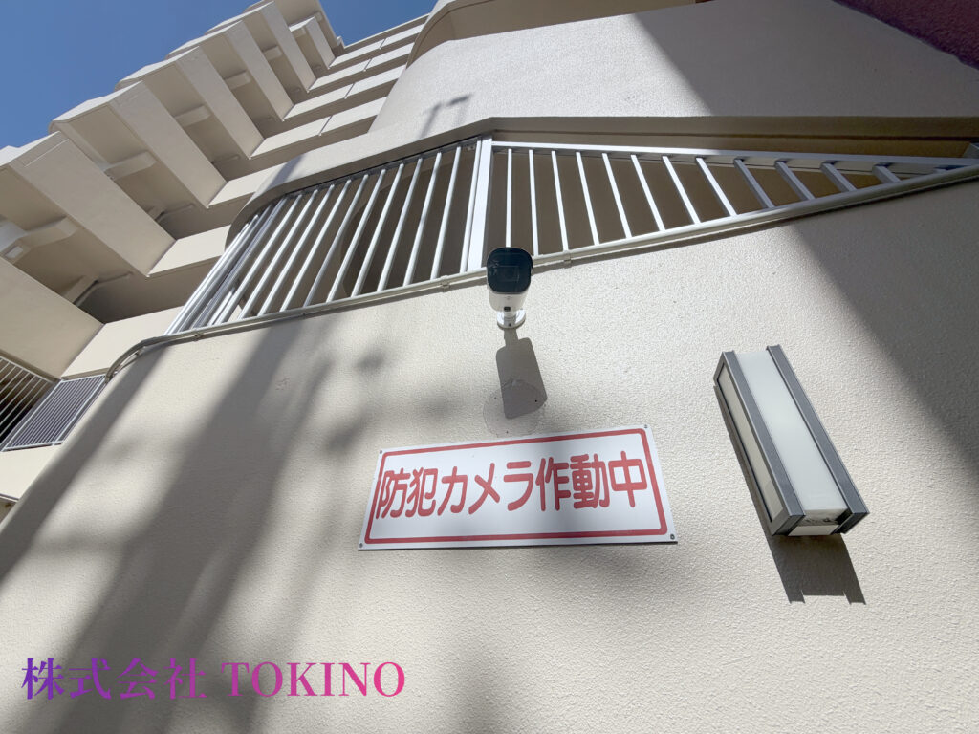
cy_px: 367
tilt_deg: +37.9
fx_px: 396
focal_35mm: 14
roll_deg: -2.3
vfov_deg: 85.7
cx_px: 490
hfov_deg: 102.1
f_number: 2.2
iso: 20
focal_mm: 2.22
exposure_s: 1/1961
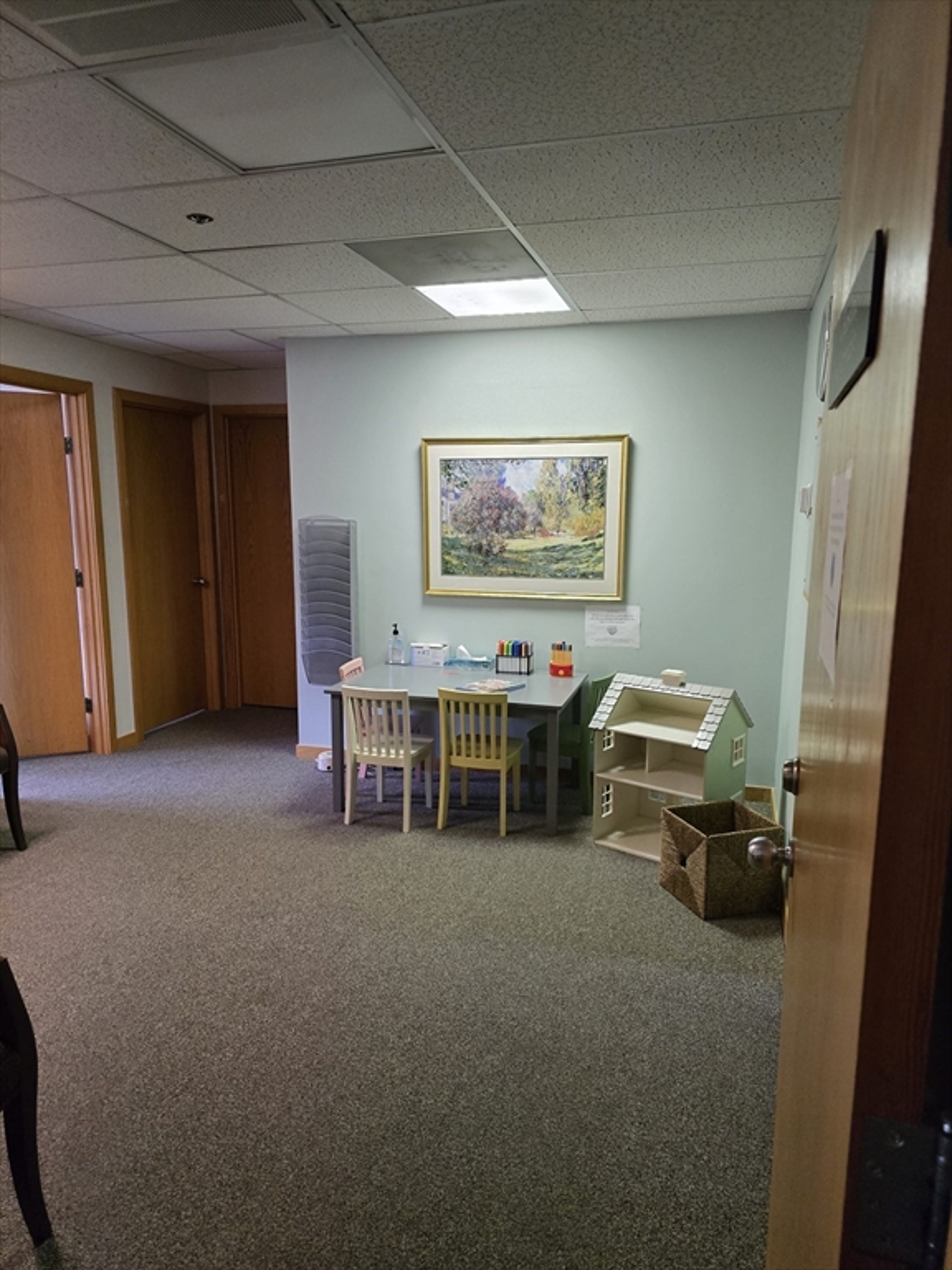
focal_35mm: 23
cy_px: 635
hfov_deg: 58.9
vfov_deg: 73.9
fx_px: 843
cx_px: 476
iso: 800
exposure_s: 1/120
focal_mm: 6.3
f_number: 1.7
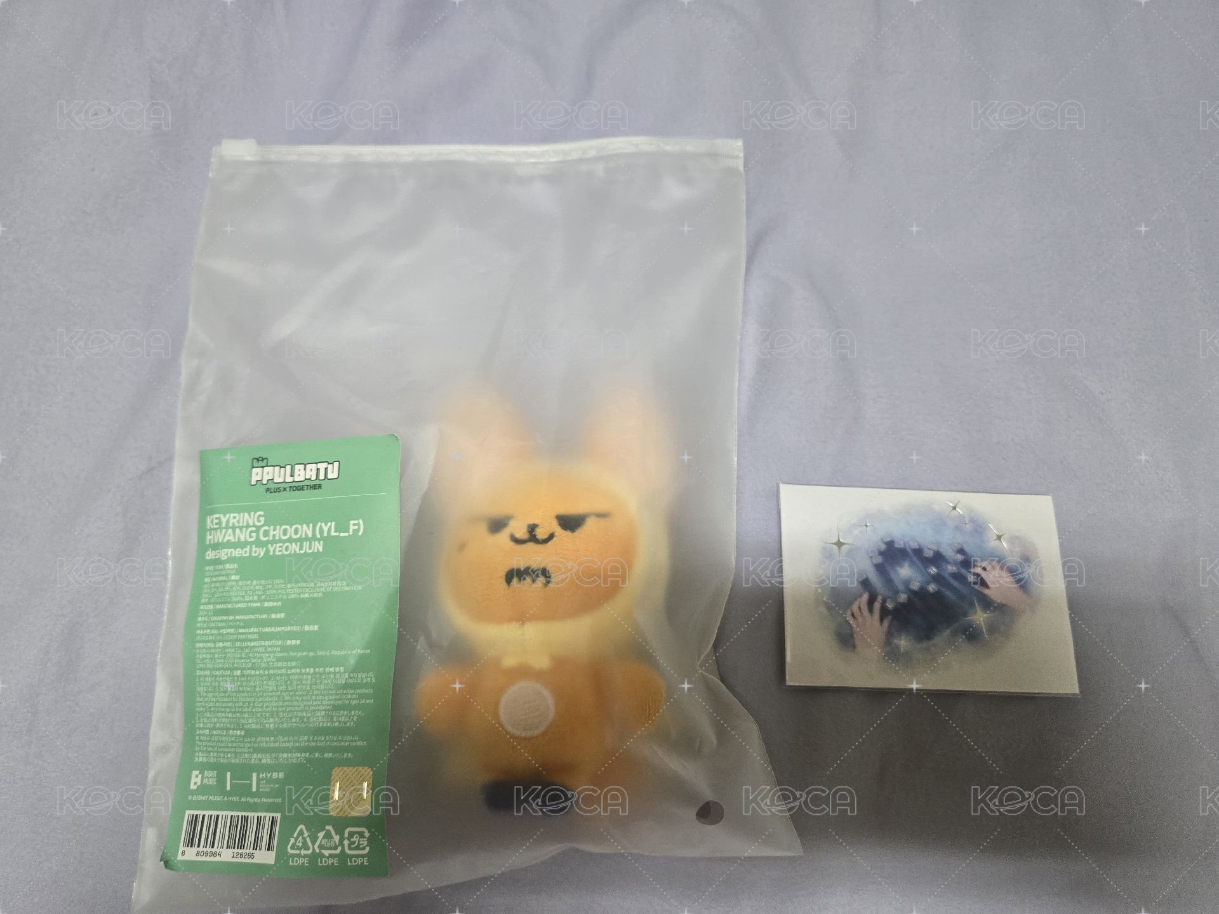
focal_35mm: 23
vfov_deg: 58.9
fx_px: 810
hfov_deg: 73.9
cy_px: 457
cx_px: 610
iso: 500
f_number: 1.7
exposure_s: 1/120
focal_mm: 6.3
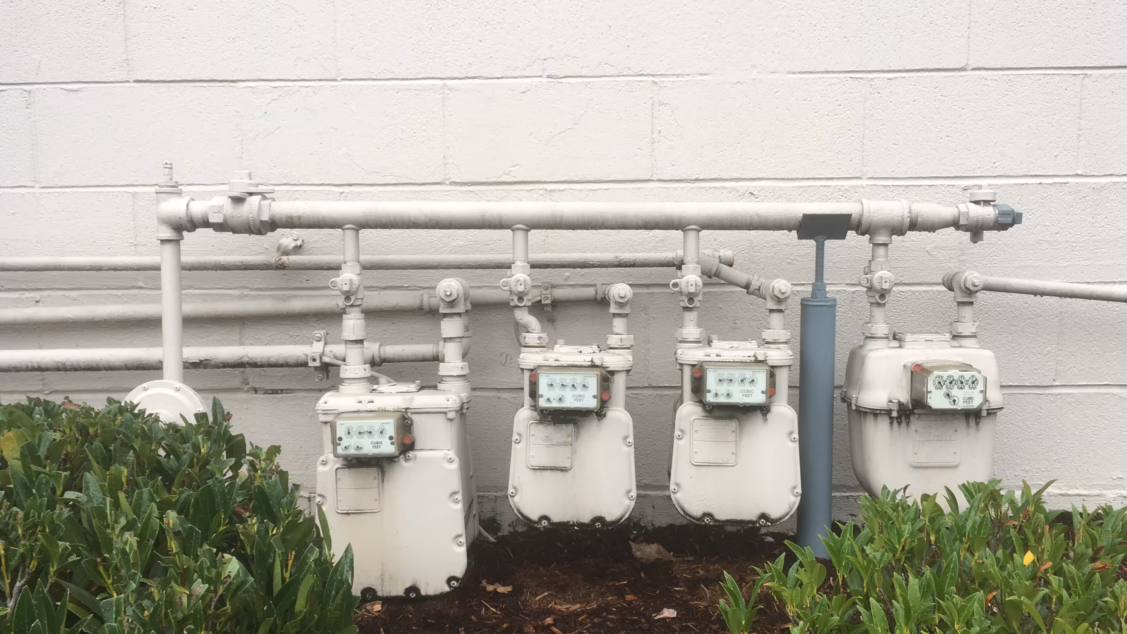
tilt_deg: -8.9
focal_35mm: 34
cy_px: 336
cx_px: 554
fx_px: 1016
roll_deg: +0.8
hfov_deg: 58.0
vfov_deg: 34.6
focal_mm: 4.15
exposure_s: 1/60
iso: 25
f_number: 2.2
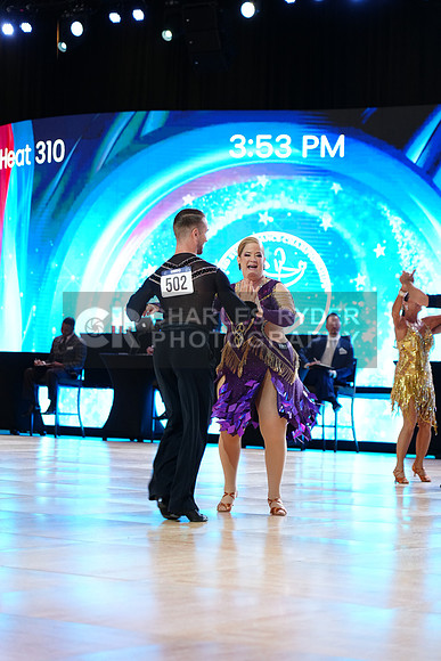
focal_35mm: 105
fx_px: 1928
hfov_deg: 13.0
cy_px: 330
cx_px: 220
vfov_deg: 19.5
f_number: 4
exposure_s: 1/200
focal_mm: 105
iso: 2000
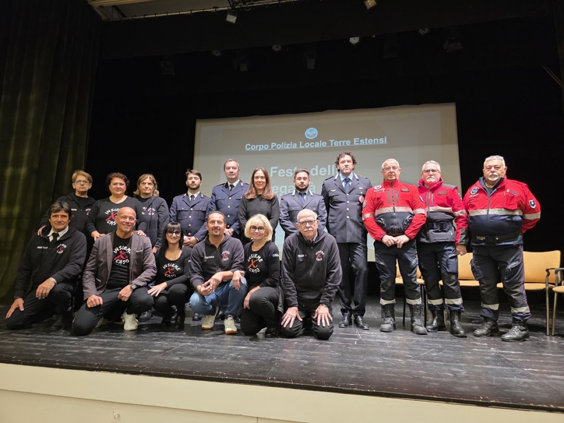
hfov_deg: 73.9
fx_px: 375
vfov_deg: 58.9
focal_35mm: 23
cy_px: 212
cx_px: 282
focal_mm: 6.3
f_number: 1.7
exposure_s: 1/60
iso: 400
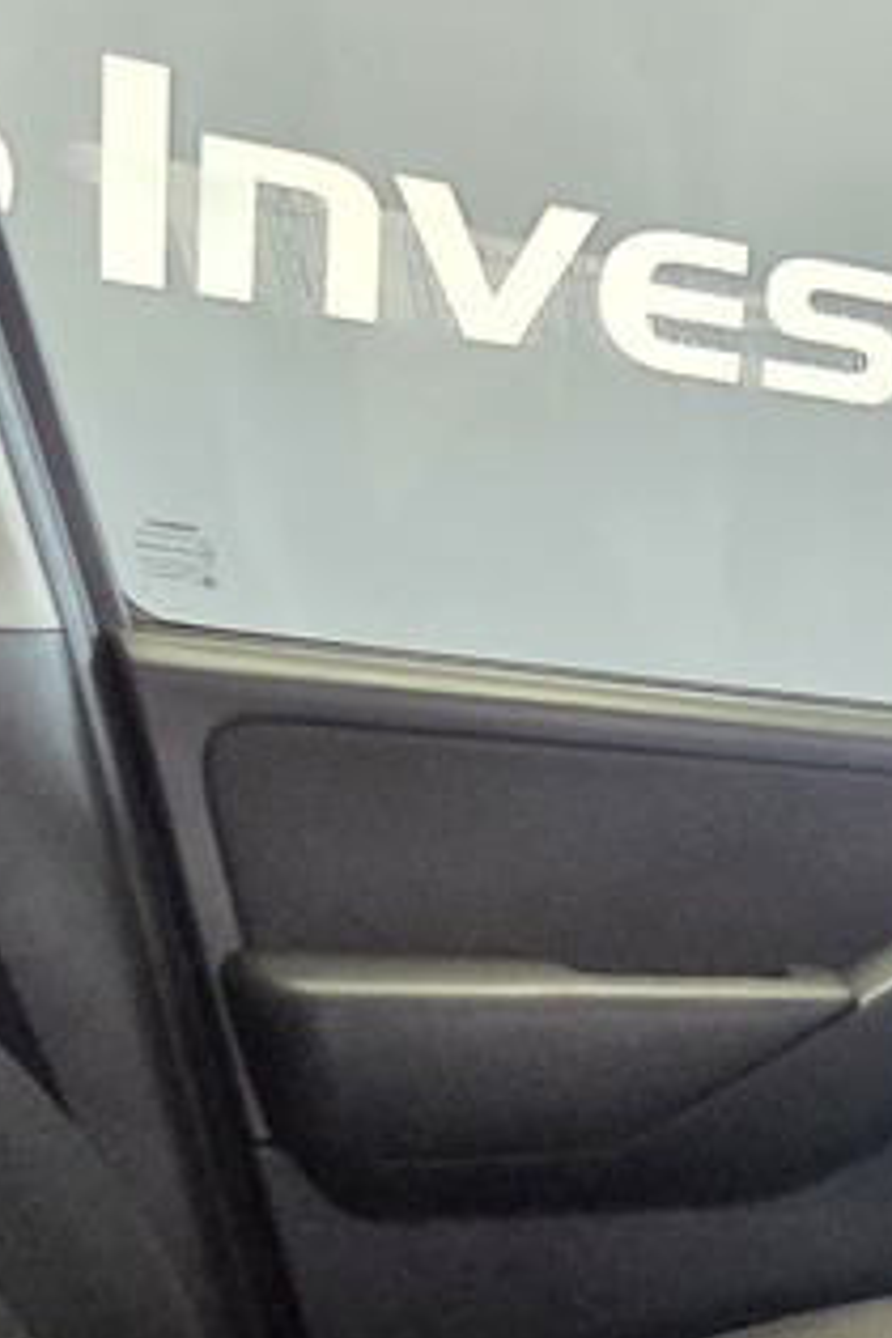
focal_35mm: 44
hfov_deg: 20.6
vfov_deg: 37.8
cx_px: 1631
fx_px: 1635
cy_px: 1440
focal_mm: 2.2
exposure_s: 1/50
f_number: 2.2
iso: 1000
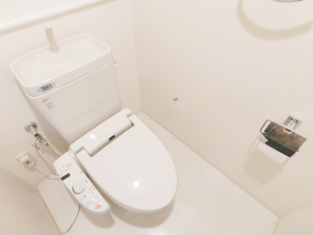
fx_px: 172
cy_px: 118
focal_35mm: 19
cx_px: 156
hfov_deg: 84.7
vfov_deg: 68.7
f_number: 2.7
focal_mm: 4.06
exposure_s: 1/50
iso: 400
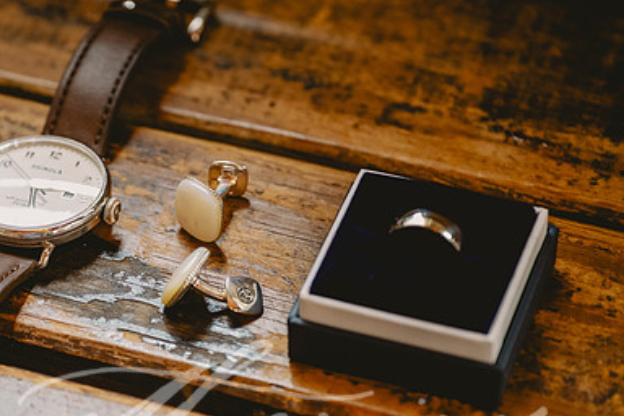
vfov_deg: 9.1
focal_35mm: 151
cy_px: 248
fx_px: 2617
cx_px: 179
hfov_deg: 13.6
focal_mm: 100
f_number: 4
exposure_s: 1/60
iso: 1600
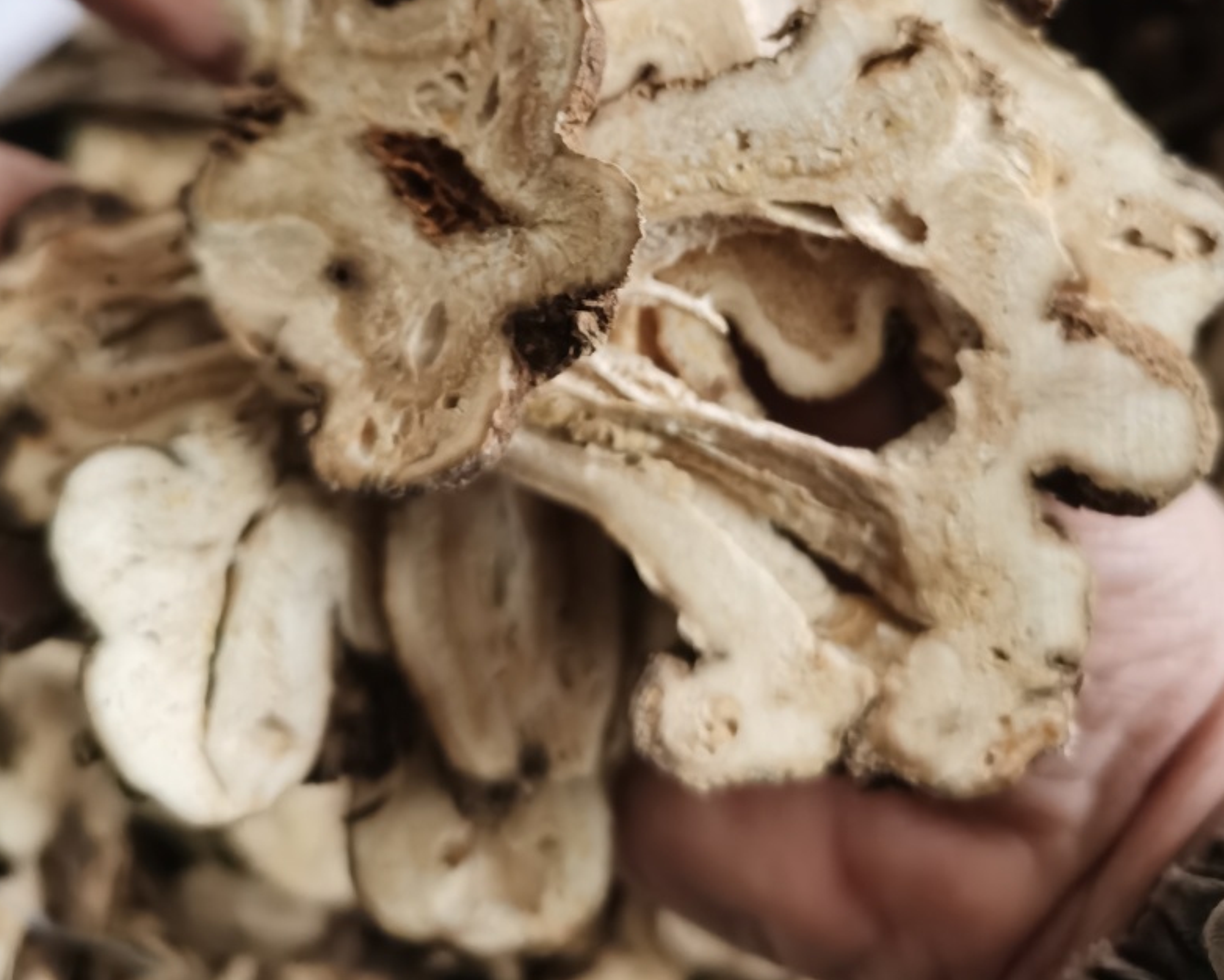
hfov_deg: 50.3
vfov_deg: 39.2
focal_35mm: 36
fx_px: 1304
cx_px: 610
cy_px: 164
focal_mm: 5.58
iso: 500
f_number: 1.8
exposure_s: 1/33.3
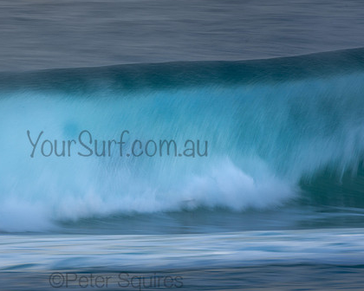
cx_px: 118
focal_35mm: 1121
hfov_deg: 1.7
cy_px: 113
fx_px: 12077
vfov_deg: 1.4
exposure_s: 1/20
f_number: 20
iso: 100
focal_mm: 500
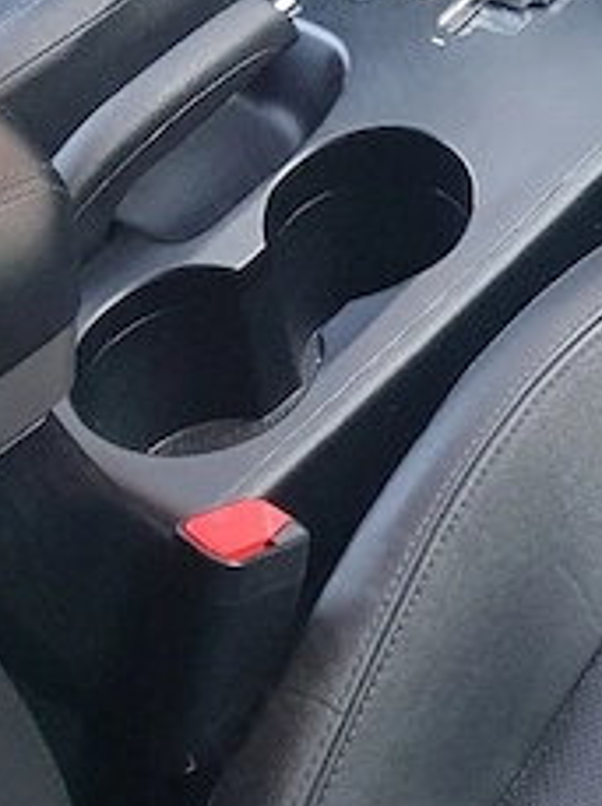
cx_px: 563
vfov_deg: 18.9
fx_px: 2116
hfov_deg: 16.0
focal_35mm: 91
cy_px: -415
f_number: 1.5
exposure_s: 1/40
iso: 200
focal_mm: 4.3
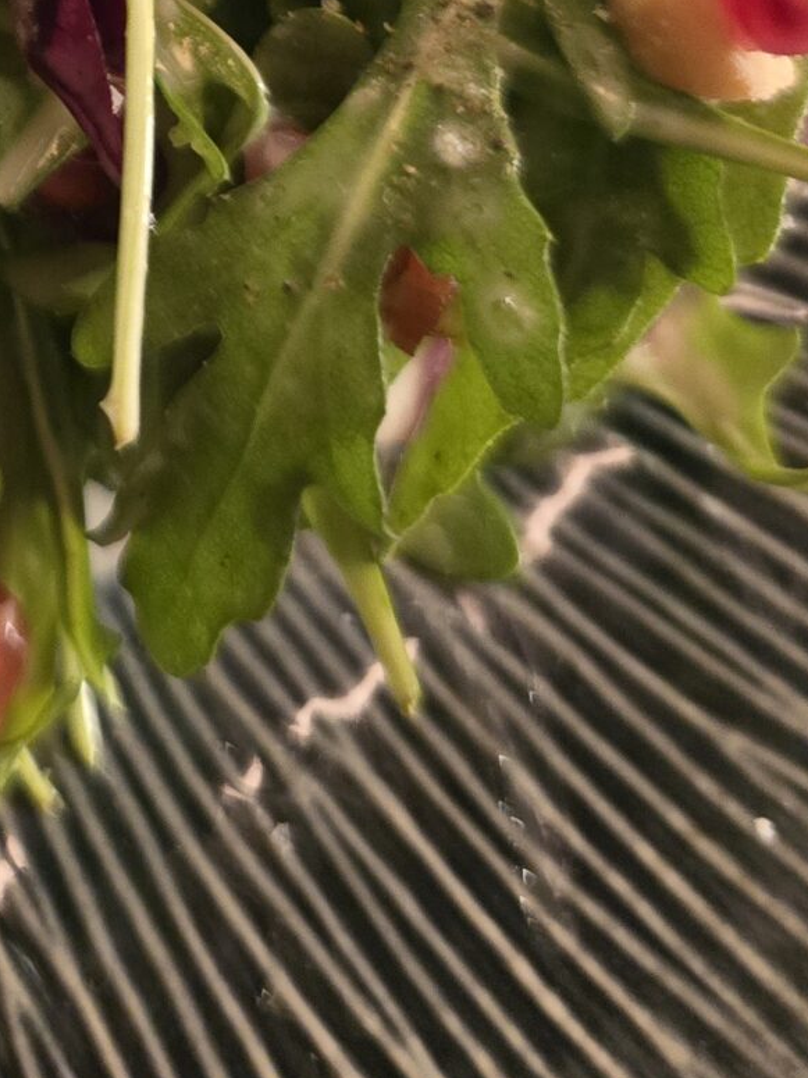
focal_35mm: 76
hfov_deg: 17.8
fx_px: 2366
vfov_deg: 22.3
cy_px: -417
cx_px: -317
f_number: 1.7
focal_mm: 6.3
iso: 1600
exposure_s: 1/40
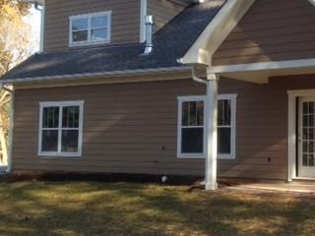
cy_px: 110
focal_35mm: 66
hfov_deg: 28.5
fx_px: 601
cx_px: 268
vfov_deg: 22.3
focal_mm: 4.12
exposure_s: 1/382
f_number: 2.4
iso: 50
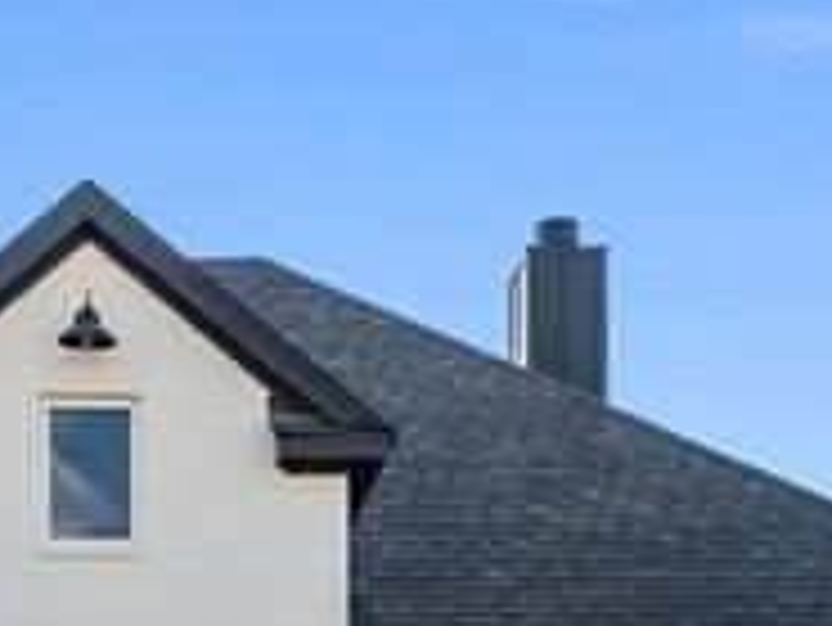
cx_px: 94
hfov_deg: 22.5
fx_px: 2044
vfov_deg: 15.8
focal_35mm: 85
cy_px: 964
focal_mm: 16
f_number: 8
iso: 640
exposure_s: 1/320
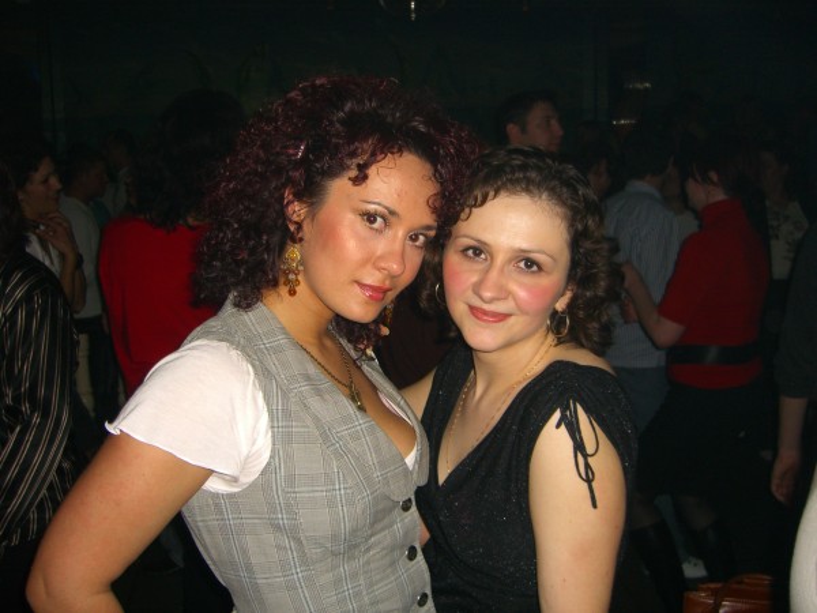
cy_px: 306
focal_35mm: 38
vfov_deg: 37.7
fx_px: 897
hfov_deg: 49.0
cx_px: 408
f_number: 2.8
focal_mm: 7.9
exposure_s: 1/60
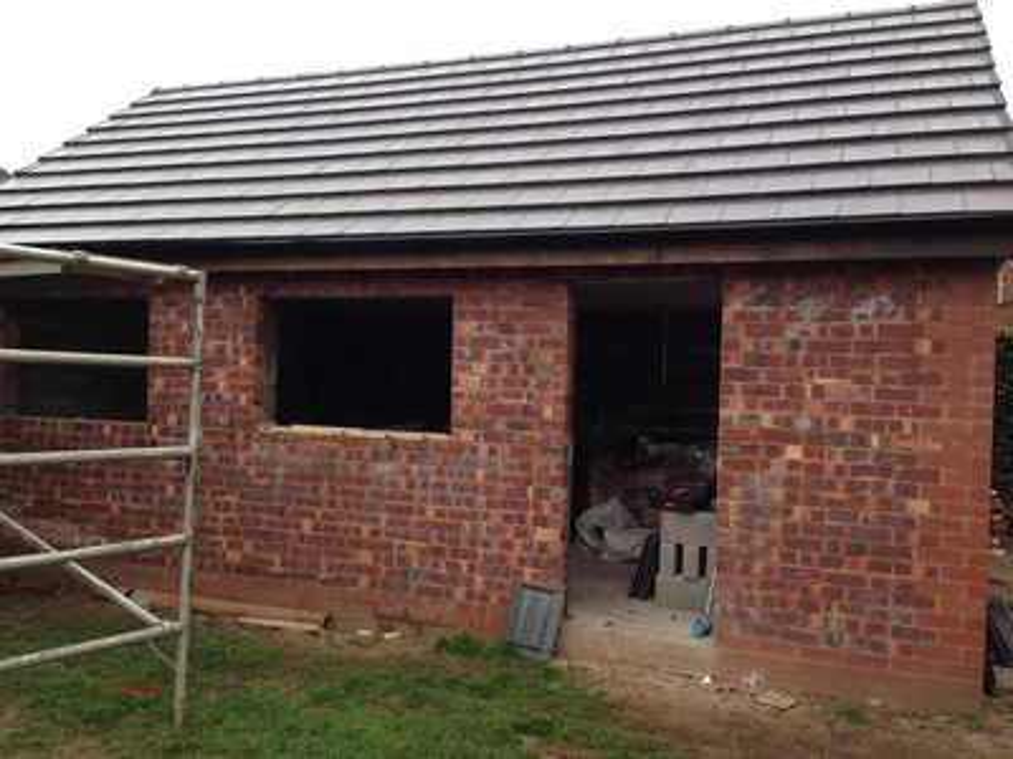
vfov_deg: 42.9
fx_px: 966
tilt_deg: +0.2
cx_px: 506
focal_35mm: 33
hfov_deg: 55.4
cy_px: 380
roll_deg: -2.9
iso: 50
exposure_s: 1/250
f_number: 2.4
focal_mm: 4.12
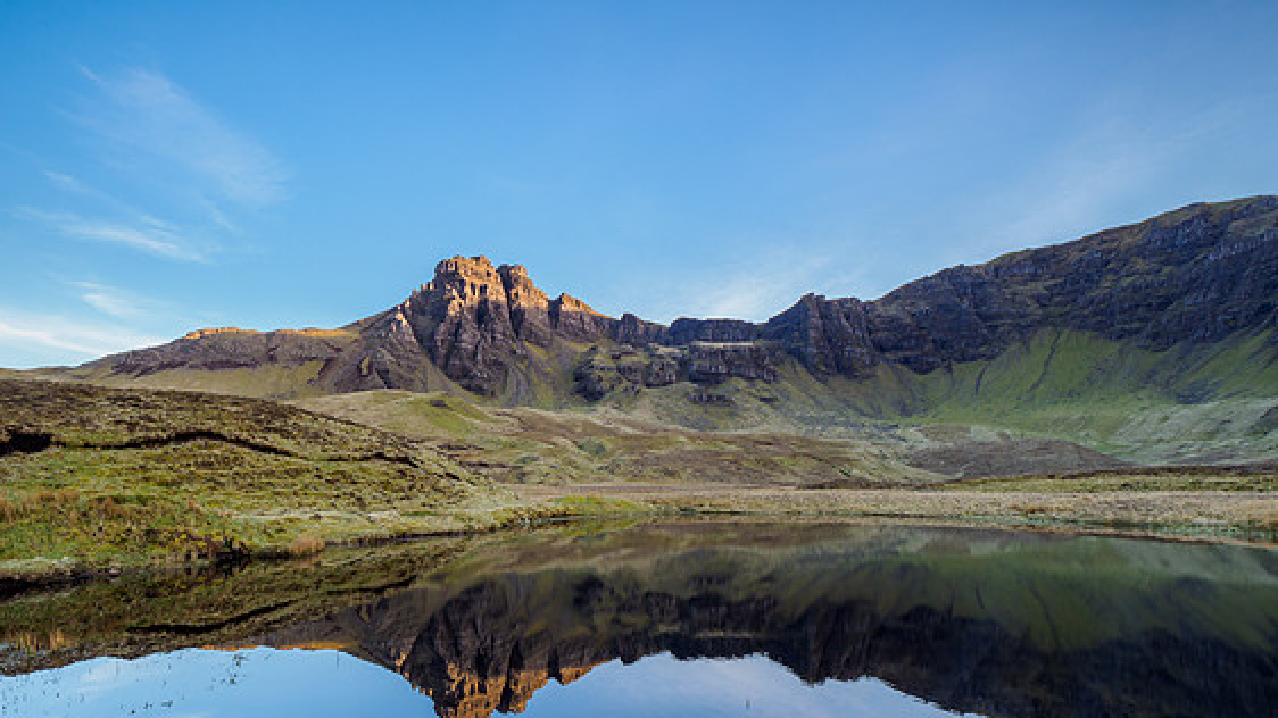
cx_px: 650
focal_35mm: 18
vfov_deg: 59.4
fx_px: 610
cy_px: 485
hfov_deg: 92.7
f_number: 7.1
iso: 200
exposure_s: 1/13
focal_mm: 8
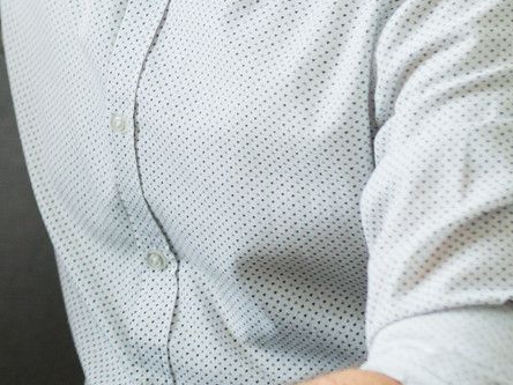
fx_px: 2816
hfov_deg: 9.8
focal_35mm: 190
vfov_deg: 7.8
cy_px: 57
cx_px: -475
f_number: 1.8
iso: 400
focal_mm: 35
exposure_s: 1/160
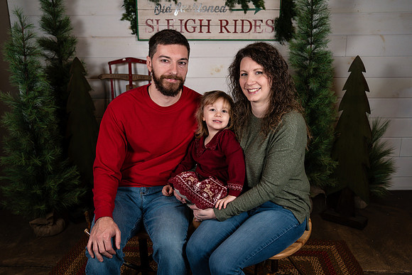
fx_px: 371
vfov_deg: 40.6
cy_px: 146
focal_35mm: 32
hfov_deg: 58.0
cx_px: 219
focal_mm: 30
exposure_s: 1/250
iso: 400
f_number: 4
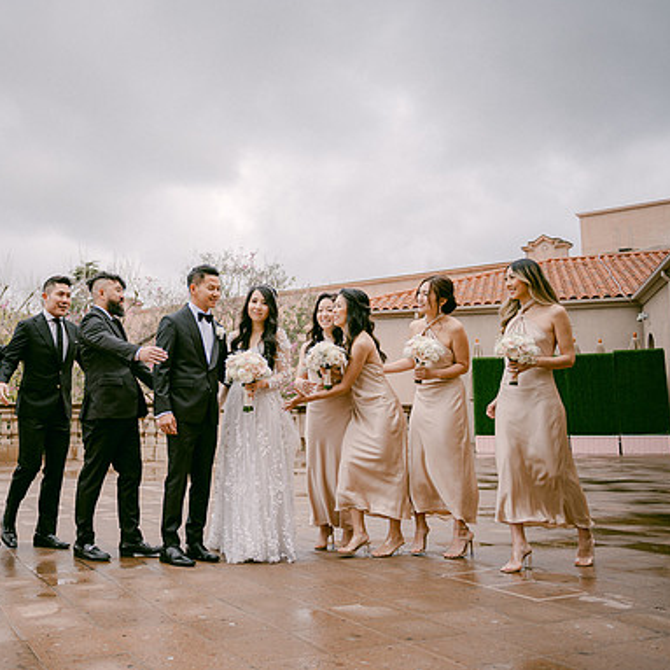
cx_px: 177
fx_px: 788
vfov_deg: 46.0
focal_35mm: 36
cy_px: 334
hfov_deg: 44.7
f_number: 2.8
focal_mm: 28
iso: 100
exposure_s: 1/1250
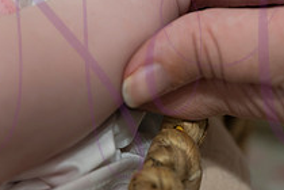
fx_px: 1183
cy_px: -74
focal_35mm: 150
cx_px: 211
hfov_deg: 13.6
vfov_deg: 9.0
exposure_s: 1/320
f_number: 4
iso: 3200
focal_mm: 52
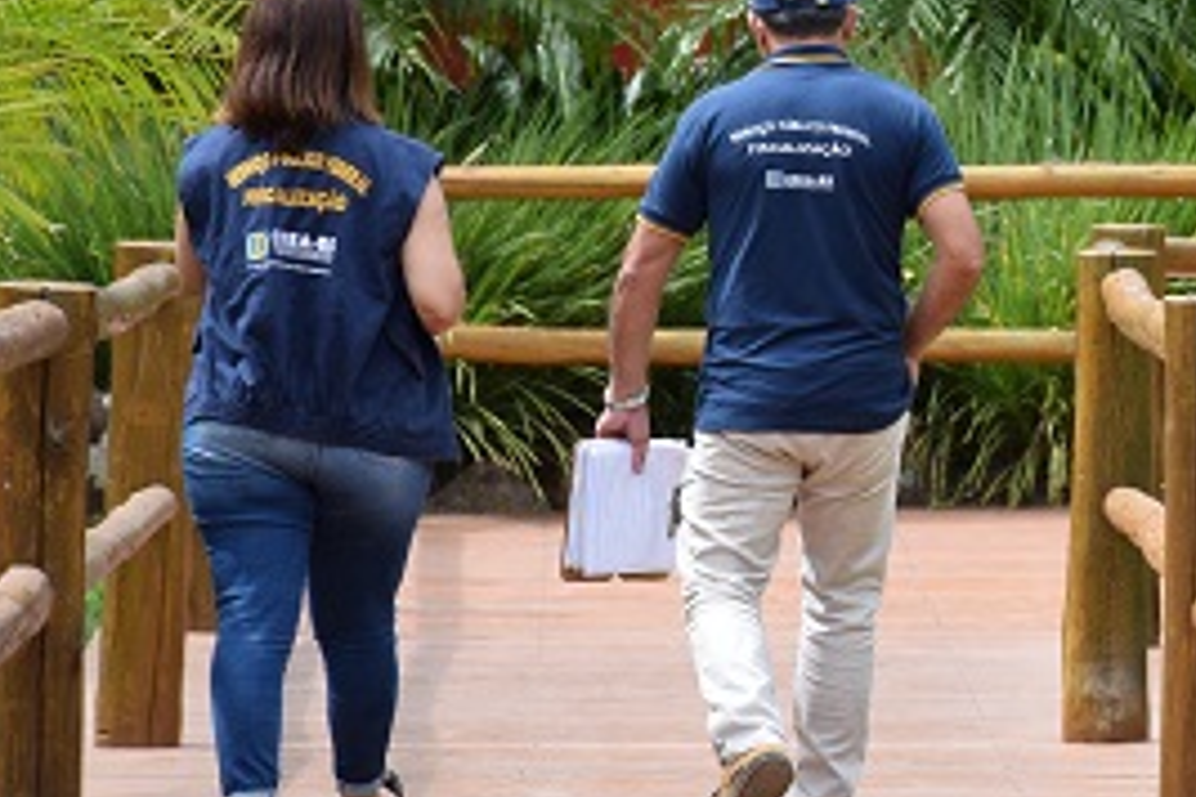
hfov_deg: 6.1
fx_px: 11195
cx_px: 1295
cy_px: -18
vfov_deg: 4.1
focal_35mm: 337
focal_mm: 100
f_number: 8
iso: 800
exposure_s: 1/1000
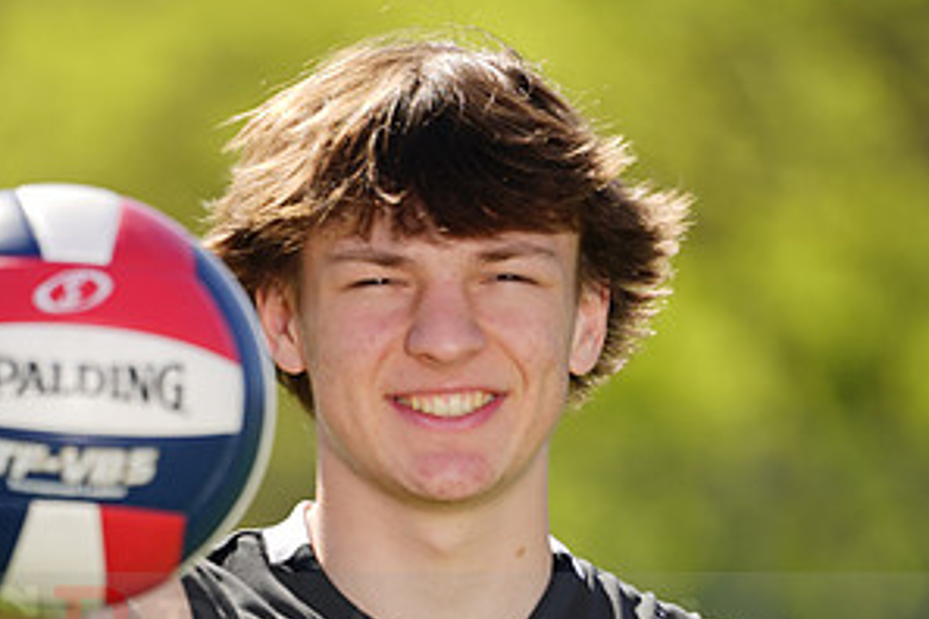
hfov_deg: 2.8
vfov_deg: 1.8
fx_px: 19249
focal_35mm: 746
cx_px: 383
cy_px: 616
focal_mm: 382
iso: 64
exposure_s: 1/200
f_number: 6.3
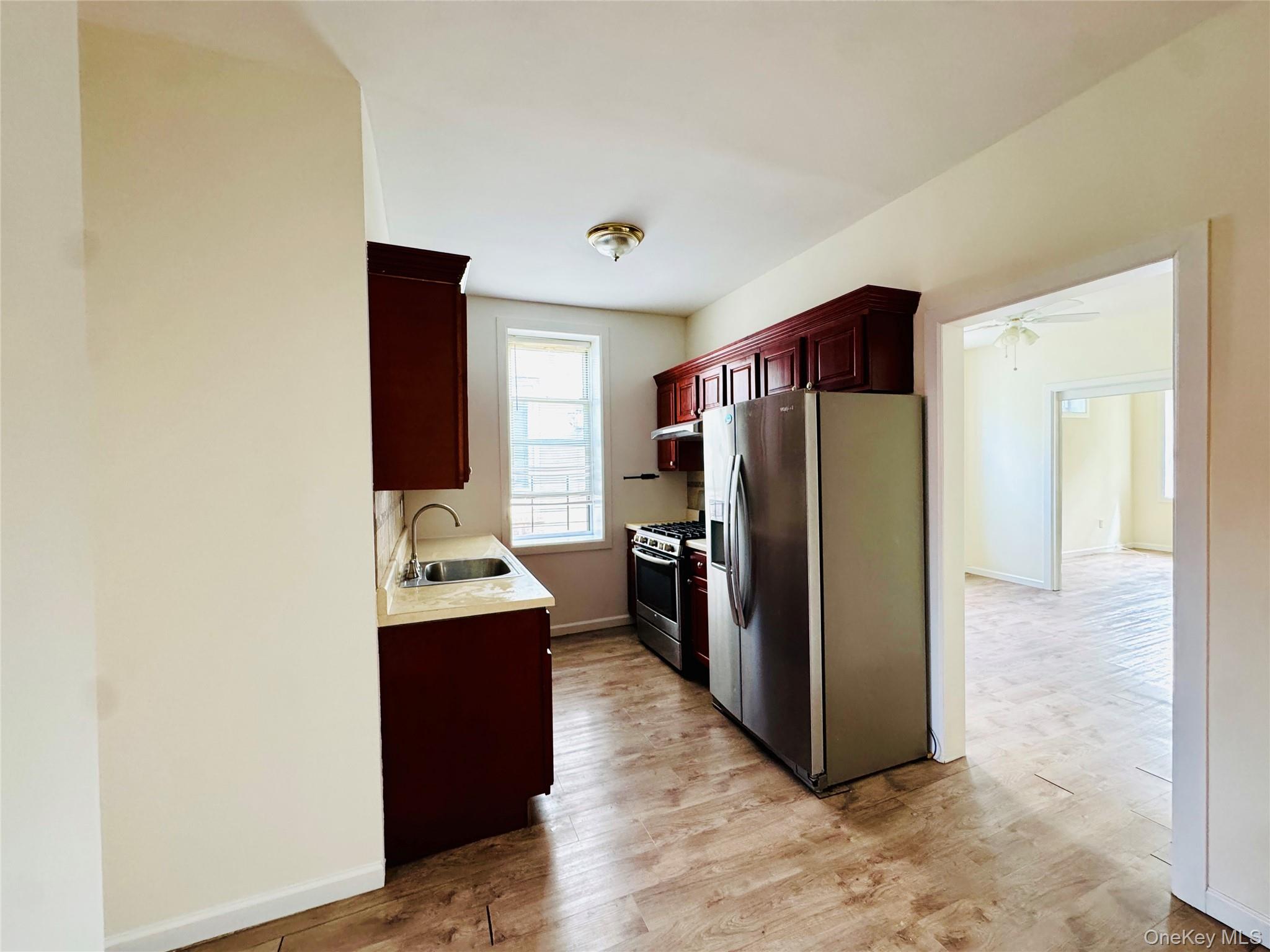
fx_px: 514
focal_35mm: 14
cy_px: 476
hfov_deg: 102.1
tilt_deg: -1.8
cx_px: 635
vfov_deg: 85.7
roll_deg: +1.1
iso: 320
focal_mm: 2.22
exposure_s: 1/60
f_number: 2.2
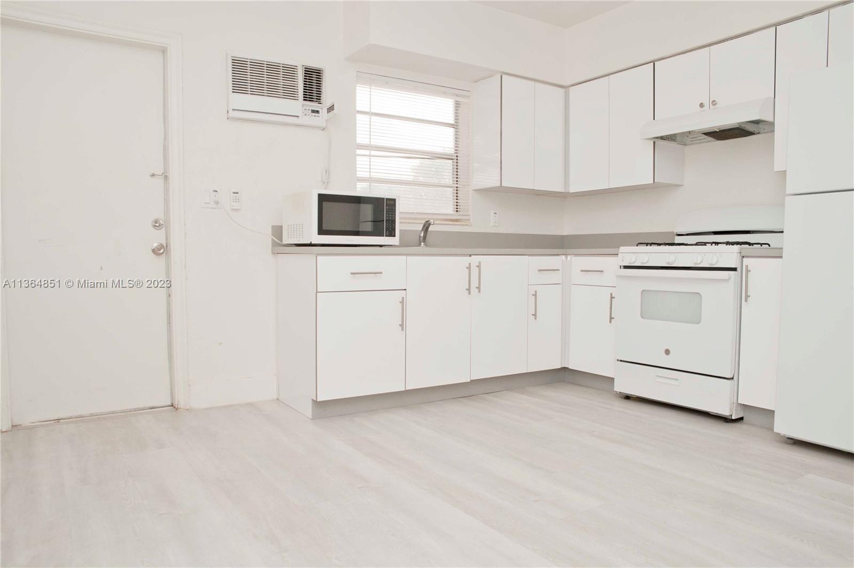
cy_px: 284
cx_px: 427
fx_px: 569
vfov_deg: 53.1
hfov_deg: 73.8
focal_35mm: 24
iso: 250
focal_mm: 24
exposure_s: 1/125
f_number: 8
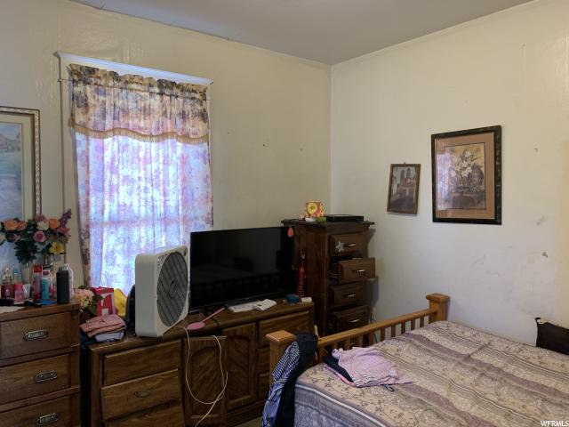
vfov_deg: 53.1
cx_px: 284
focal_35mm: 26
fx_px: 427
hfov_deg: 67.3
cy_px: 214
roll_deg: -0.5
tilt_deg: -2.5
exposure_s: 1/60
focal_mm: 4.25
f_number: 1.8
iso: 200
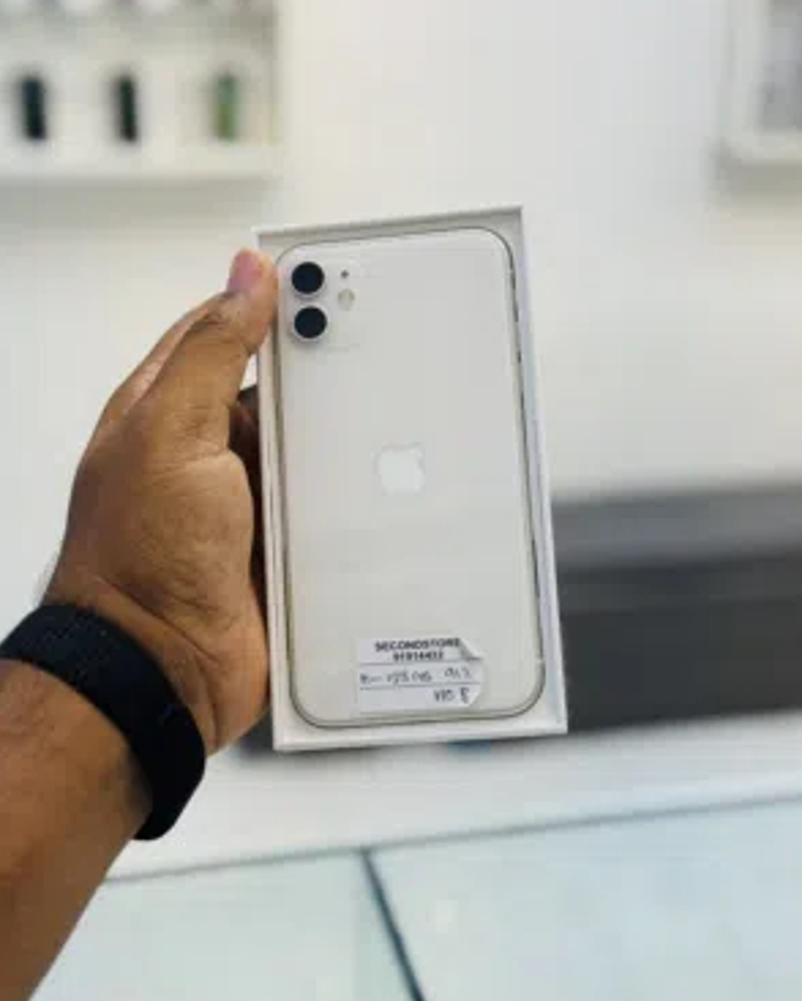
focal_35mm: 51
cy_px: 496
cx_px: 398
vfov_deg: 36.6
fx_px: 1512
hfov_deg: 29.7
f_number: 1.78
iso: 64
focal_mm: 6.76
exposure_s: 1/292
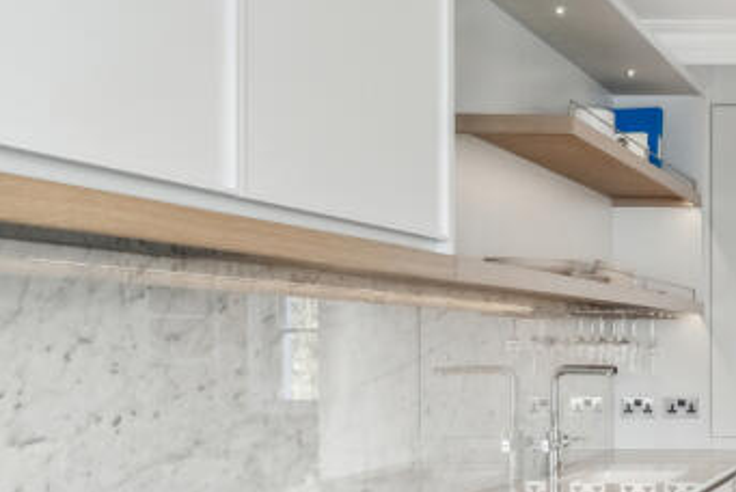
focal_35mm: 45
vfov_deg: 29.8
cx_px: 965
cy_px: 301
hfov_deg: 32.4
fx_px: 921
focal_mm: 10
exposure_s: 1/50
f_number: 8
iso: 640
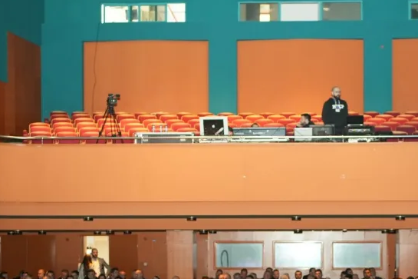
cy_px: 250
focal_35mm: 80
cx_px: 285
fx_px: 929
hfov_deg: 25.2
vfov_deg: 16.8
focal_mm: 35
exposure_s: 1/200
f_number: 1.4
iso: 1000
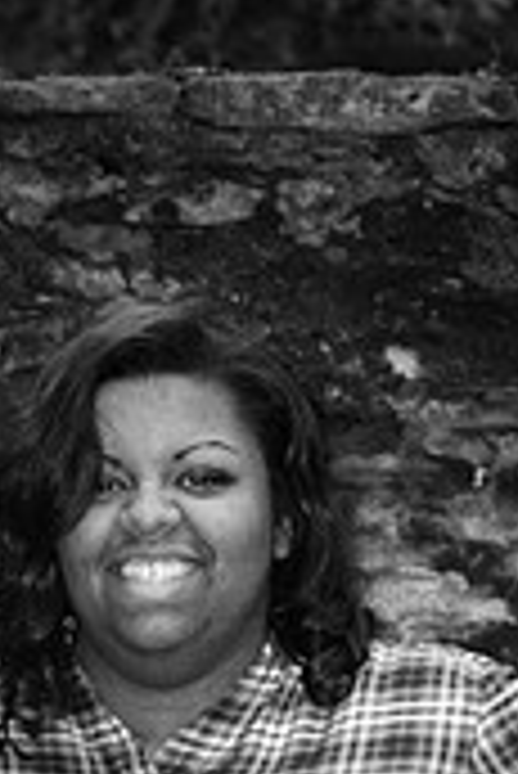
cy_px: 1008
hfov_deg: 6.4
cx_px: 77
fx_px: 4609
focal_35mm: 214
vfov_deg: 9.4
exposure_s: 1/60
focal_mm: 82
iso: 200
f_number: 2.8
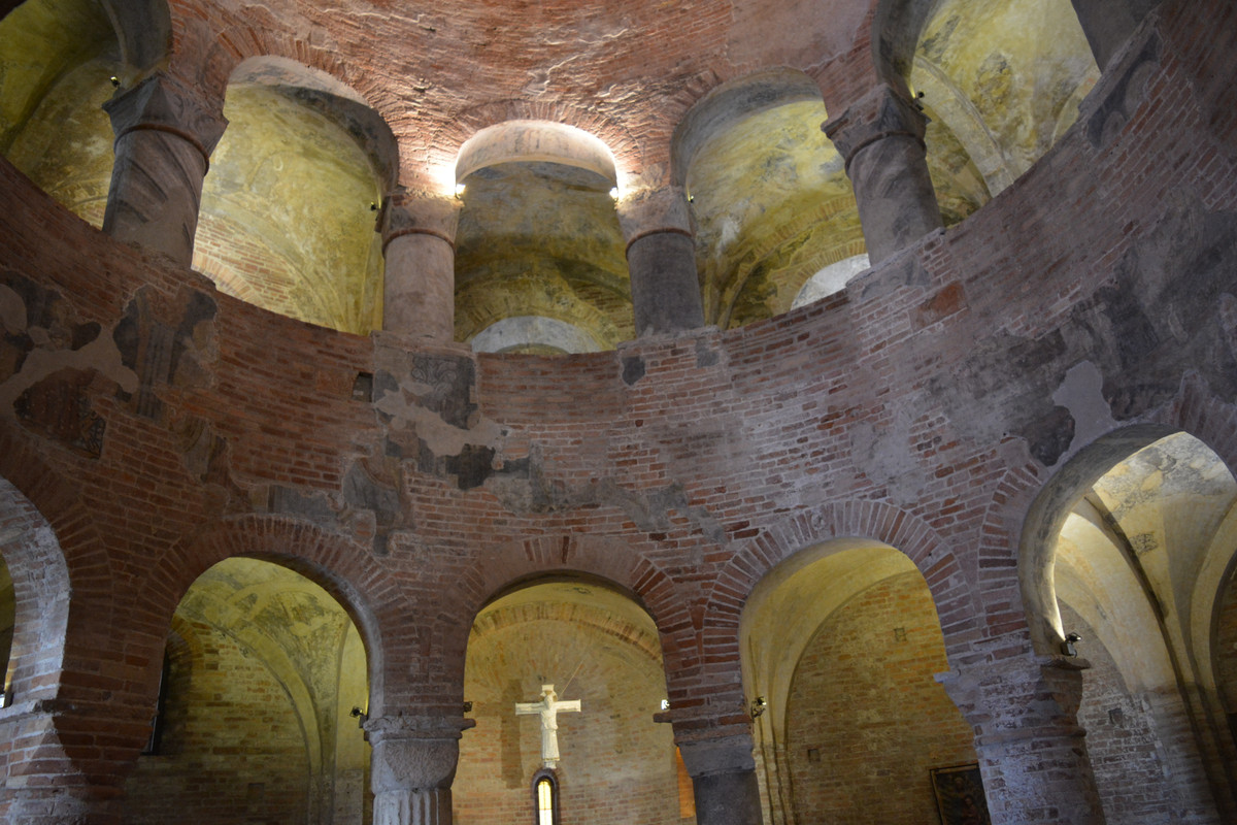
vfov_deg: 47.9
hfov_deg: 67.4
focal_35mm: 27
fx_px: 928
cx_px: 618
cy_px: 412
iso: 2000
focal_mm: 18
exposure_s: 1/30
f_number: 3.5
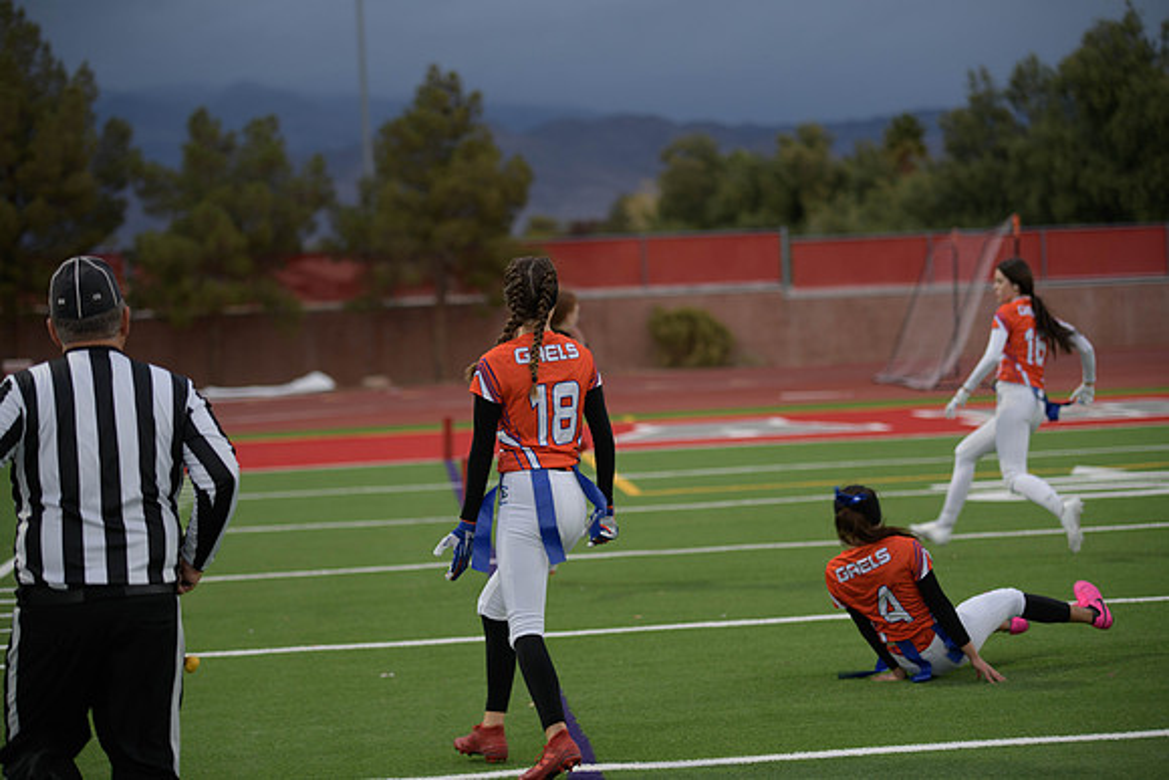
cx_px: 584
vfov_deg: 13.7
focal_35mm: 100
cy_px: 390
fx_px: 3248
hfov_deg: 20.4
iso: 220
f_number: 2.8
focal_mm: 100
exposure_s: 1/200
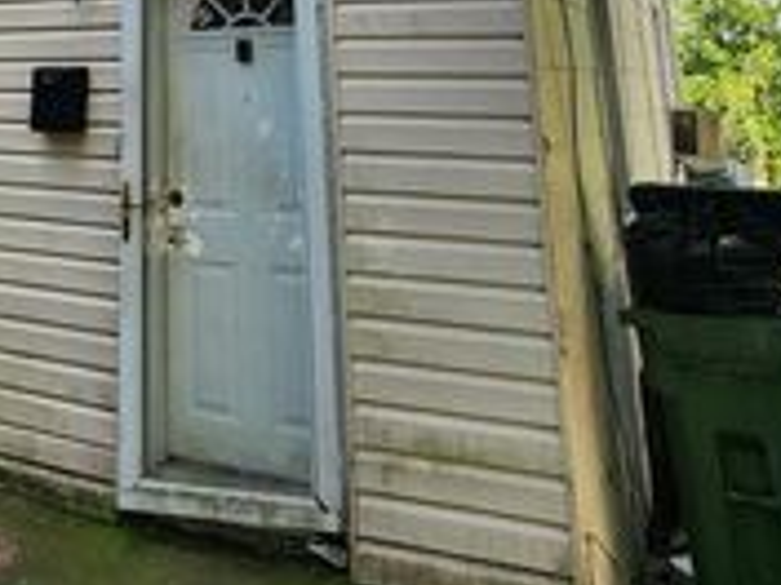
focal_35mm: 37
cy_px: -131
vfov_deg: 31.7
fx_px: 835
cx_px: 178
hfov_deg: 47.9
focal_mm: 2.2
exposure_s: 1/591
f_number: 2.2
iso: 50
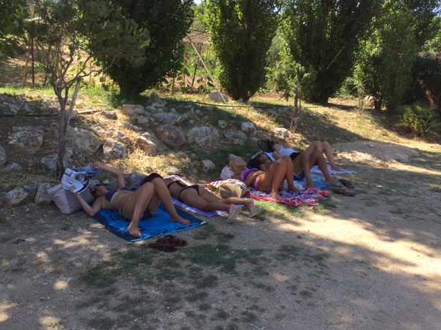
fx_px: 395
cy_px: 160
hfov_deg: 58.4
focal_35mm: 31
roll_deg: -1.5
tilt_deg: -5.6
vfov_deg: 45.4
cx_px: 216
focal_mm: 4.15
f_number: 2.2
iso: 32
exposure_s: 1/565
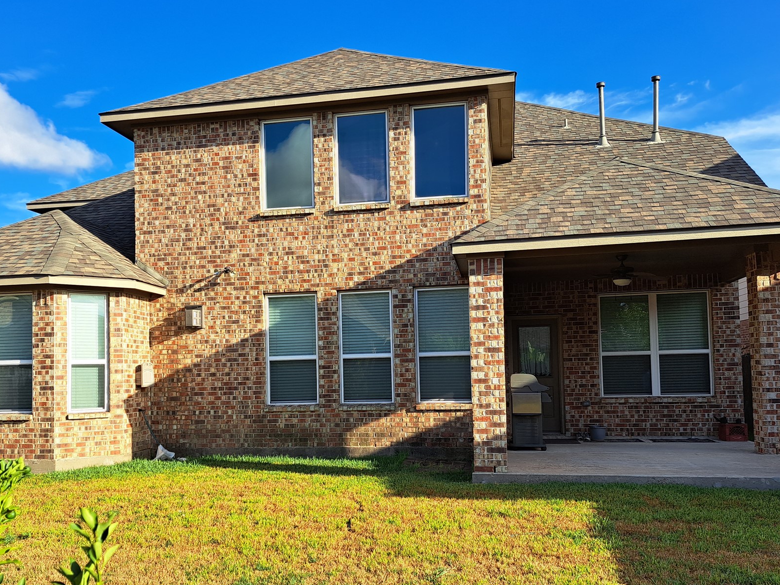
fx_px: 698
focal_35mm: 31
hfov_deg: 58.2
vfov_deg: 45.2
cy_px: 349
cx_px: 343
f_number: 1.8
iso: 50
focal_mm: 5.23
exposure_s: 1/934
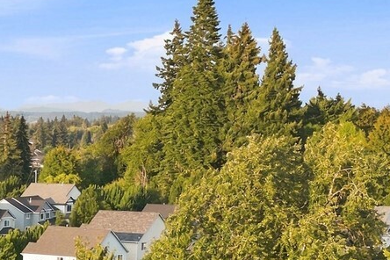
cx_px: -128
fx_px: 1159
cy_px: 430
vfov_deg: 12.0
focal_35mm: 107
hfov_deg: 17.8
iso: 200
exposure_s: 1/400
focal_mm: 14.4
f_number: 2.8
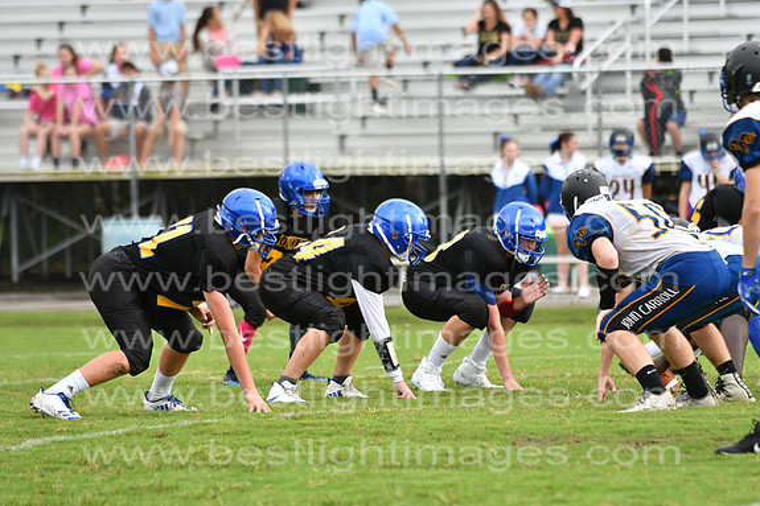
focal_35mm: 212
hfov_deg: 9.7
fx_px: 4474
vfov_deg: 6.5
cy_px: 253
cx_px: 382
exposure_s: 1/2500
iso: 800
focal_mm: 140
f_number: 3.5
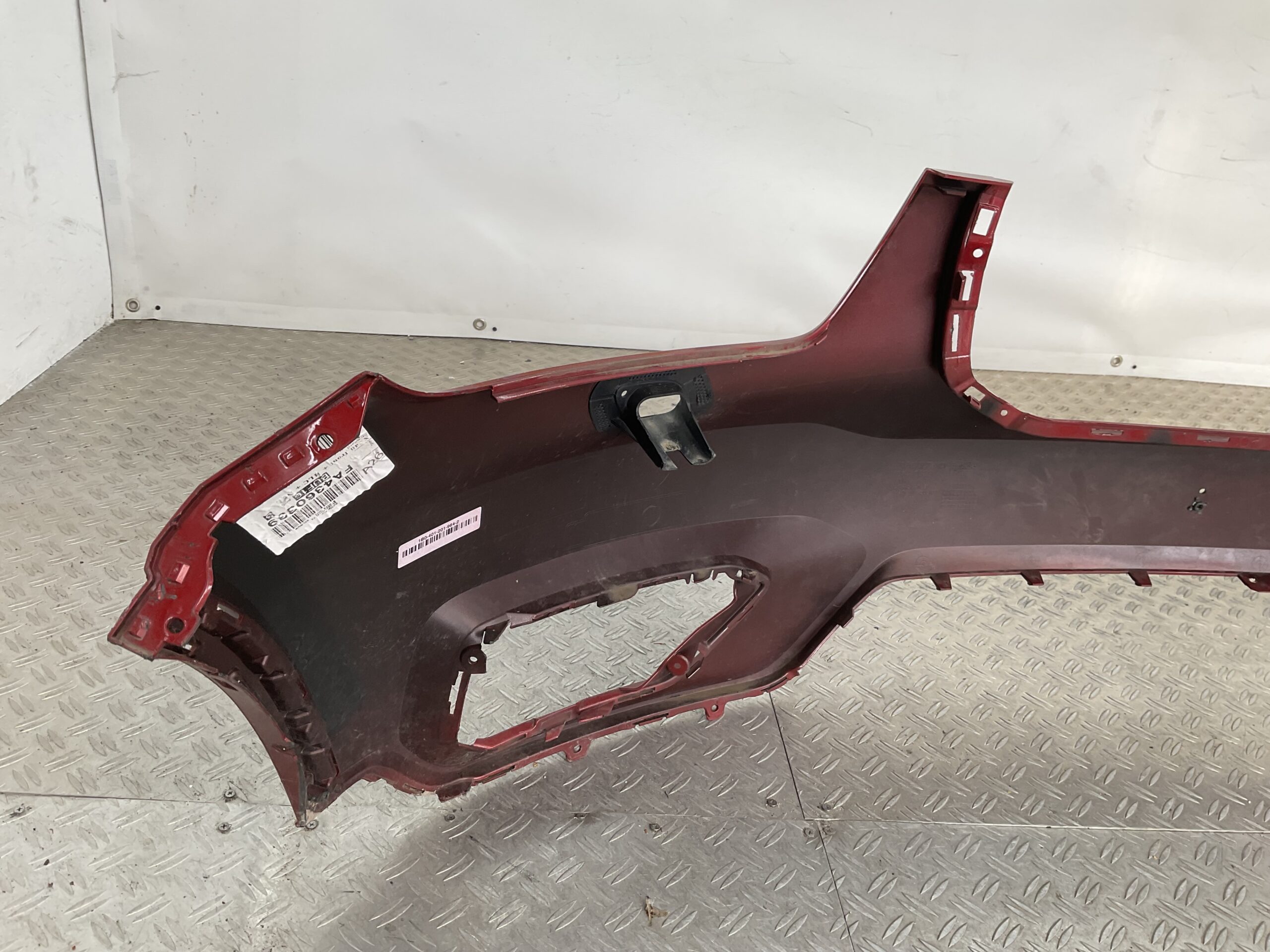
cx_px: 635
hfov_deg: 61.7
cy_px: 476
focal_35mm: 29
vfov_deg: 48.2
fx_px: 1064
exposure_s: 1/171
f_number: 1.8
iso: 16
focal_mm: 3
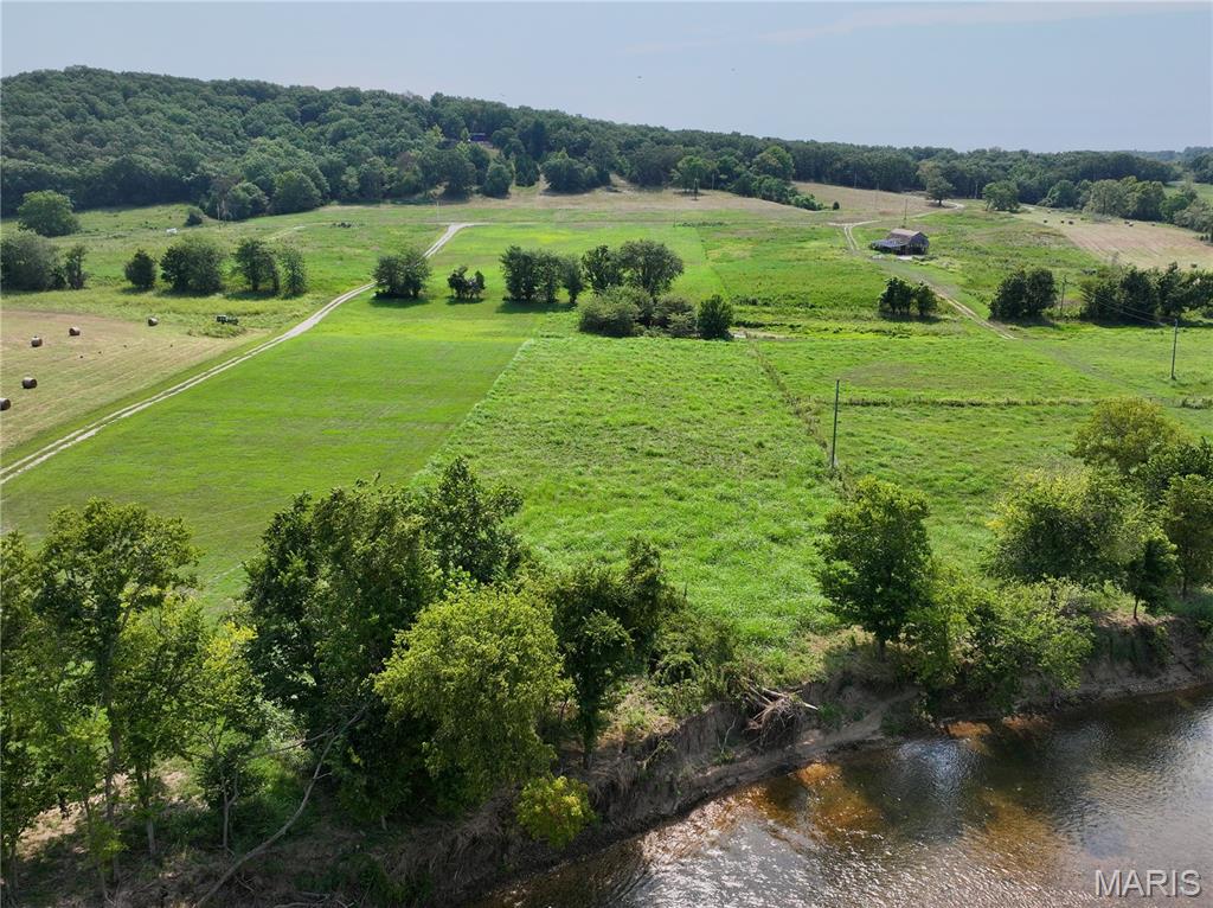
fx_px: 840
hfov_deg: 71.6
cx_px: 606
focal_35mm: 24
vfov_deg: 56.7
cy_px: 454
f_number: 2.8
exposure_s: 1/50
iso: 180
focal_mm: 12.29
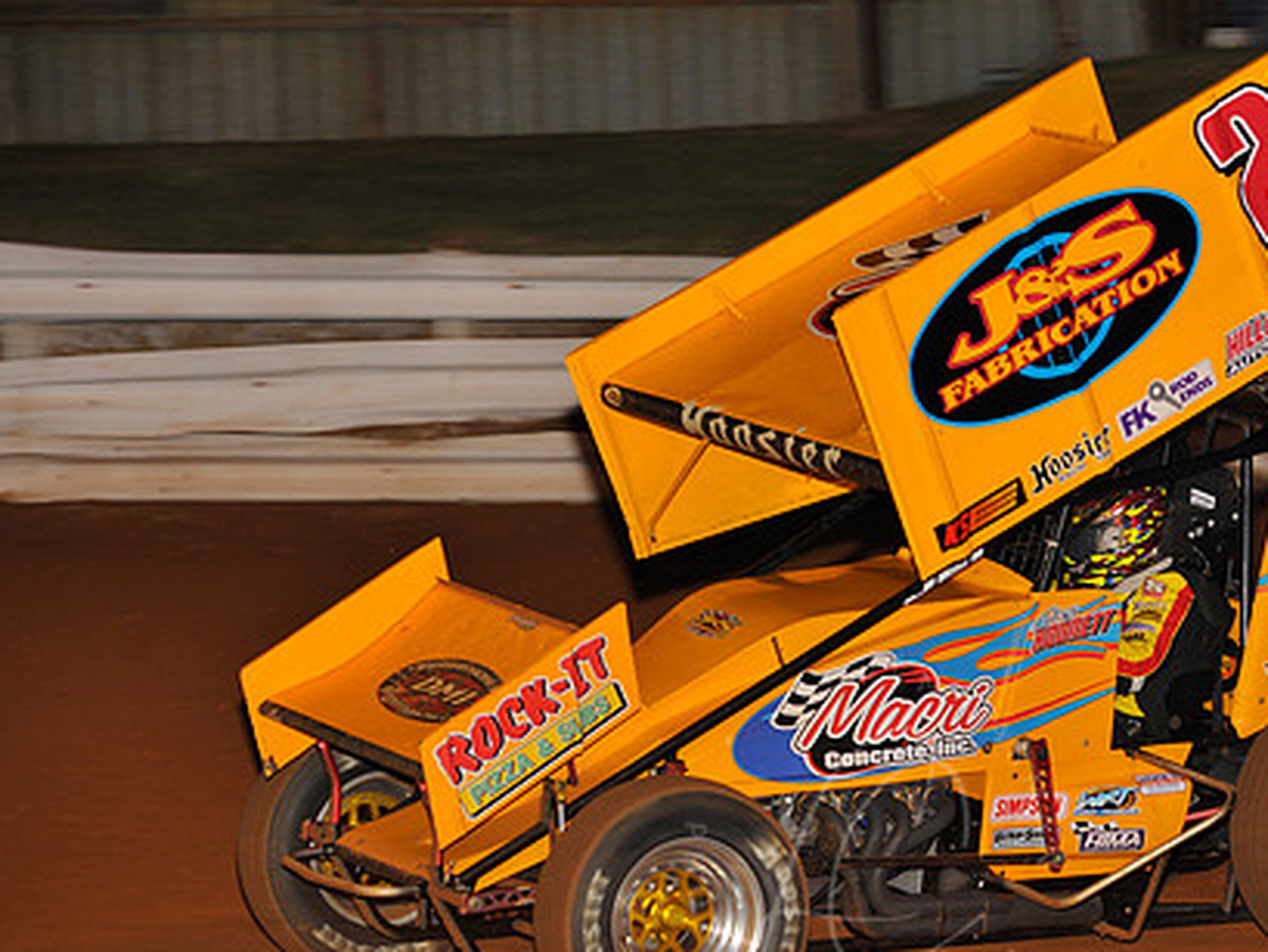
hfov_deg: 9.4
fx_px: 7731
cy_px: 564
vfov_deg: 7.0
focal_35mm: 211
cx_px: 868
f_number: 5.6
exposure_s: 1/250
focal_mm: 155
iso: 500
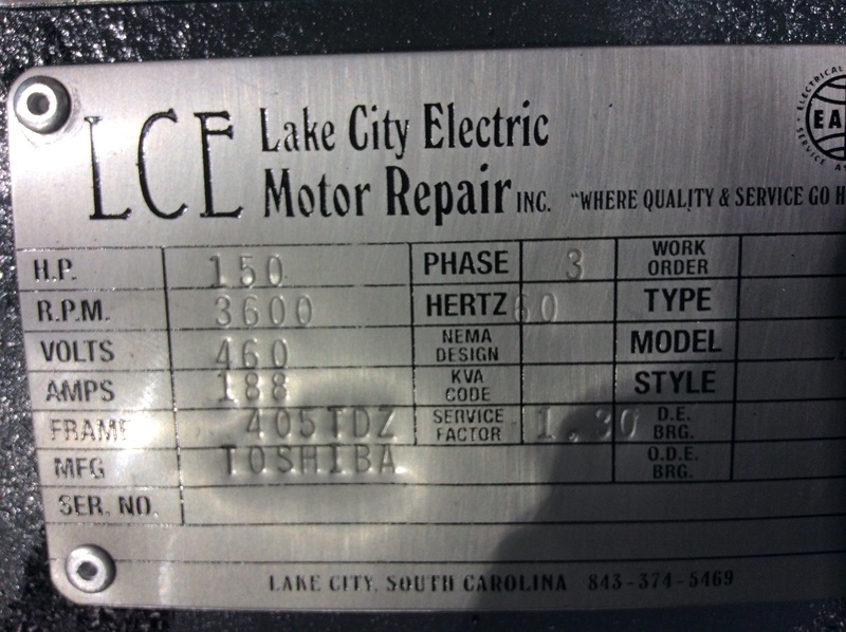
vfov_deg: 42.9
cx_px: 423
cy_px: 316
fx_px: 806
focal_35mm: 33
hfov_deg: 55.4
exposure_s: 1/40
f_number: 2.4
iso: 40
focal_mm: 3.3
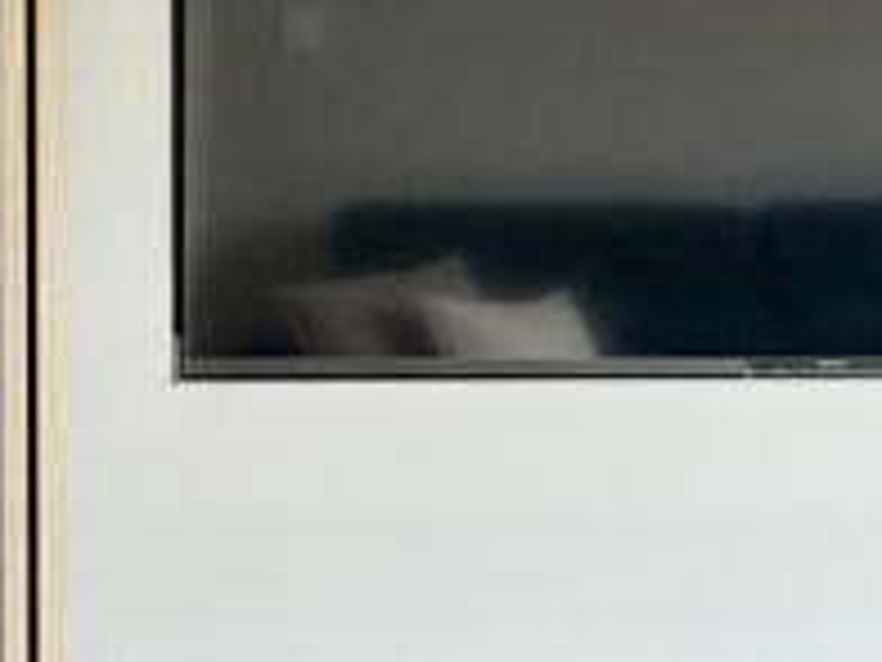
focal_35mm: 143
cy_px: 187
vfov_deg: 10.4
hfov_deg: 13.7
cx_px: 196
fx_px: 3644
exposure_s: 1/40
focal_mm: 6.76
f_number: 1.78
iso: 500
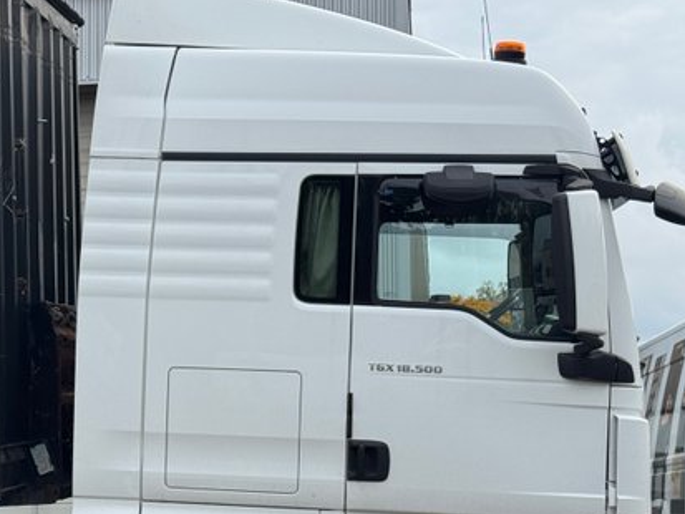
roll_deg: +0.0
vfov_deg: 15.9
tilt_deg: +4.4
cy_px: 358
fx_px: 1841
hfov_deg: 20.6
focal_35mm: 93
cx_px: 48
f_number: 1.78
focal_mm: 6.76
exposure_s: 1/1597
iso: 64
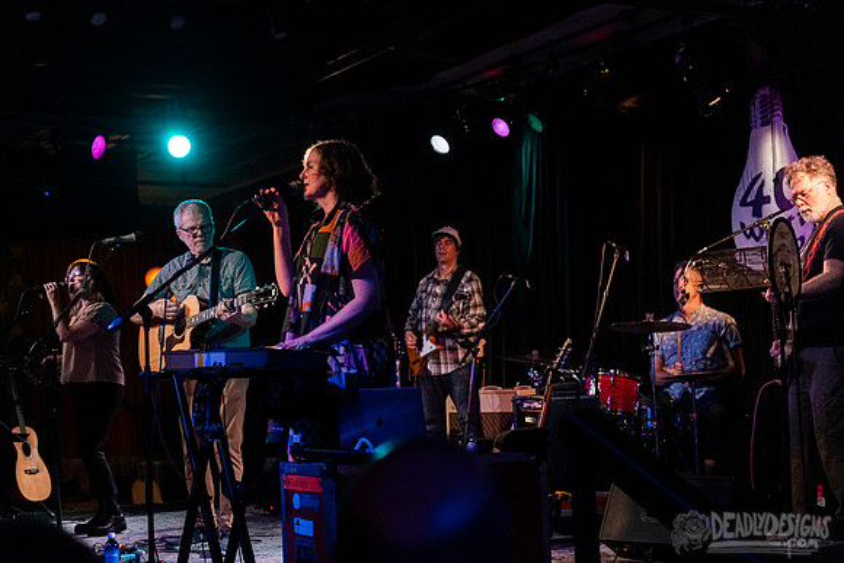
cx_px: 408
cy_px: 282
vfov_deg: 23.5
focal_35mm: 58
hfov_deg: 34.6
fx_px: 1356
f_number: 3.2
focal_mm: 56
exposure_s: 1/125
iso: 2000
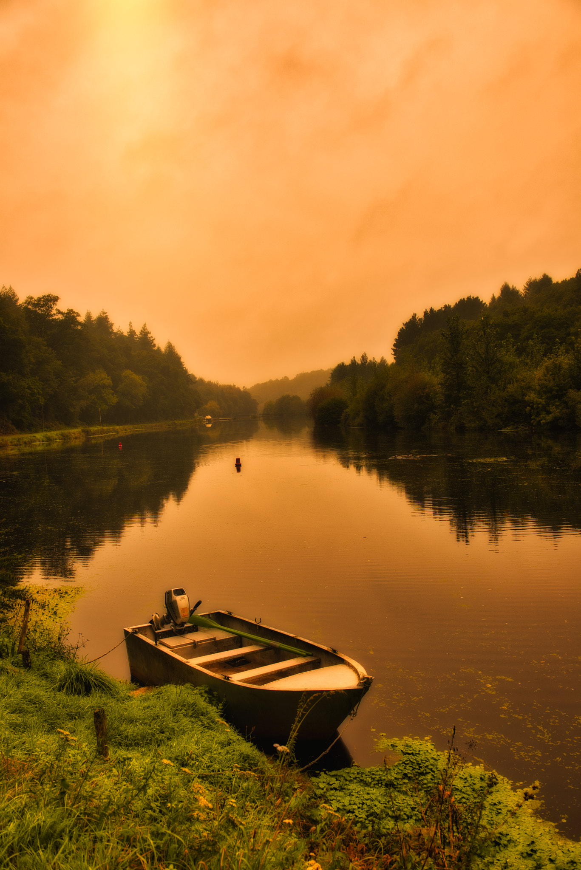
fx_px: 750
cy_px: 435
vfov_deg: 60.3
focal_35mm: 31
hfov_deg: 42.4
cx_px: 290
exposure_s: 1/400
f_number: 6.3
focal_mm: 31
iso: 200
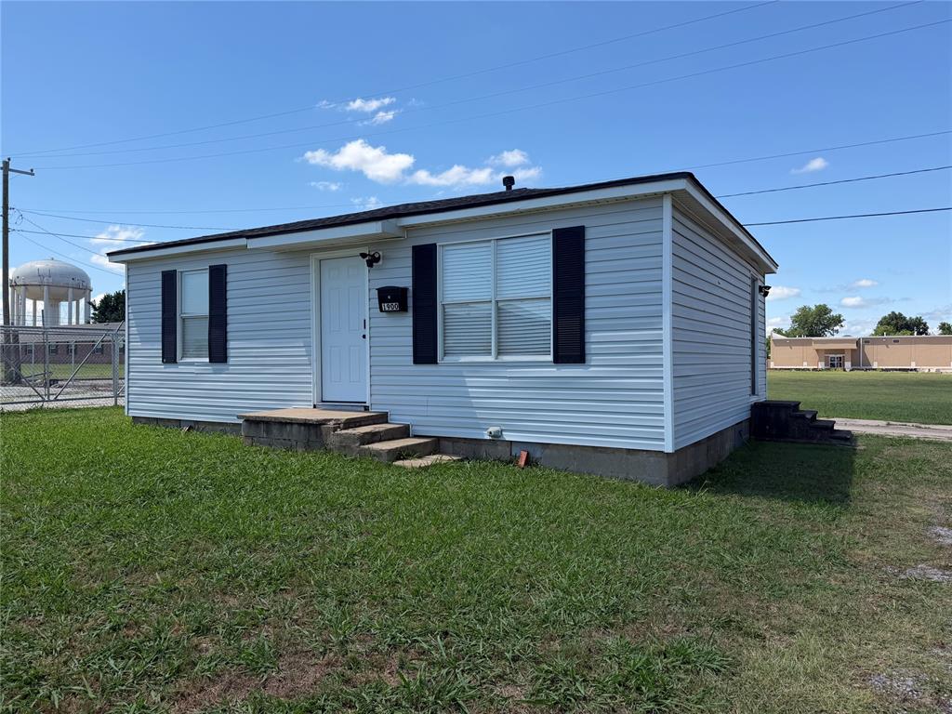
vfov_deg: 56.8
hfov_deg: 71.6
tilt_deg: +0.8
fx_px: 660
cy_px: 357
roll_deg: +0.2
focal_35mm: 24
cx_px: 476
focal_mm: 6.76
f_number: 1.78
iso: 80
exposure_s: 1/4167
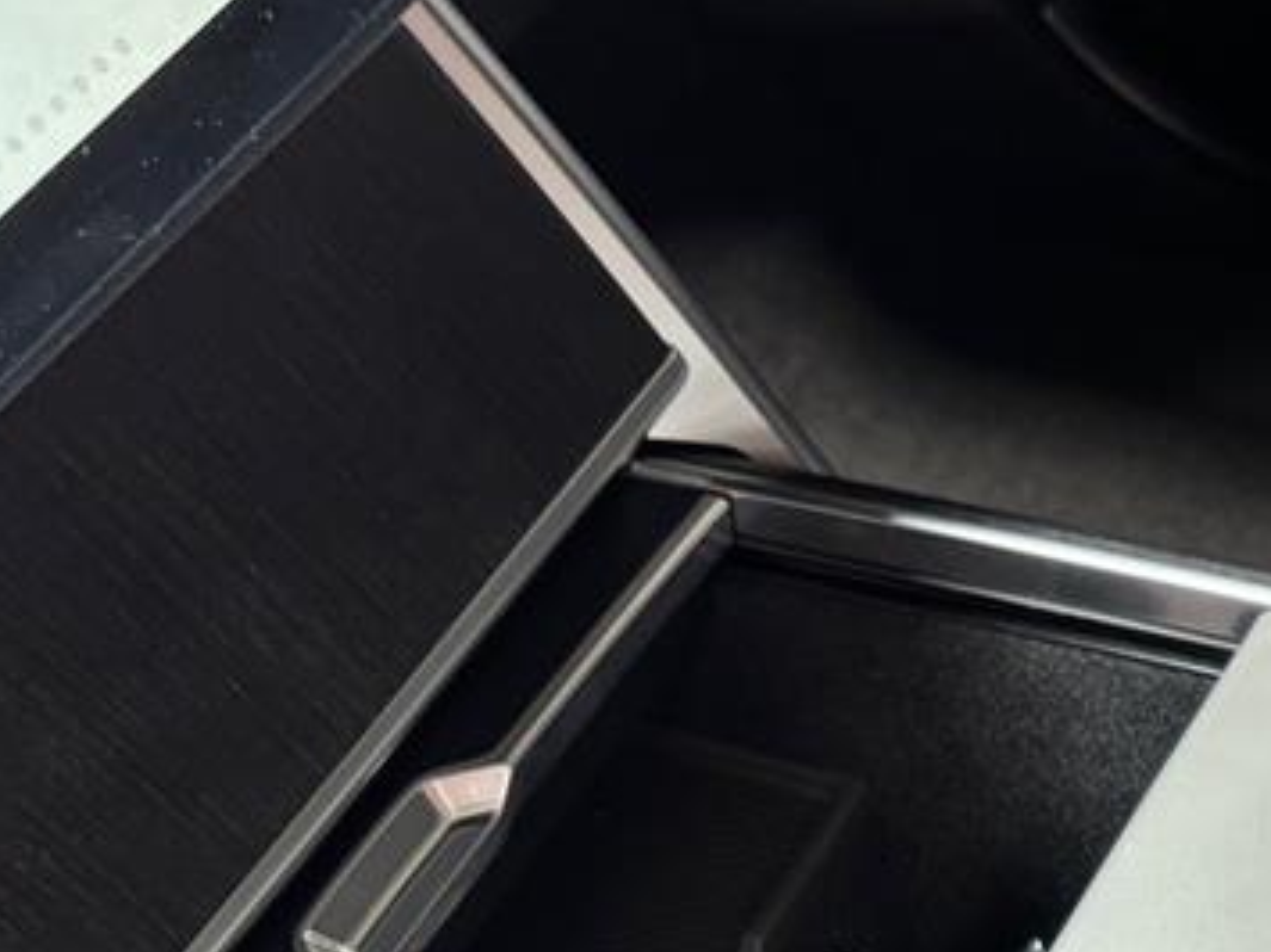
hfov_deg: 23.5
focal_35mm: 75
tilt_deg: -55.4
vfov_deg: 18.4
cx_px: 1568
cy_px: 1188
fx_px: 2753
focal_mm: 5.96
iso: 125
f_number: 1.6
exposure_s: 1/50
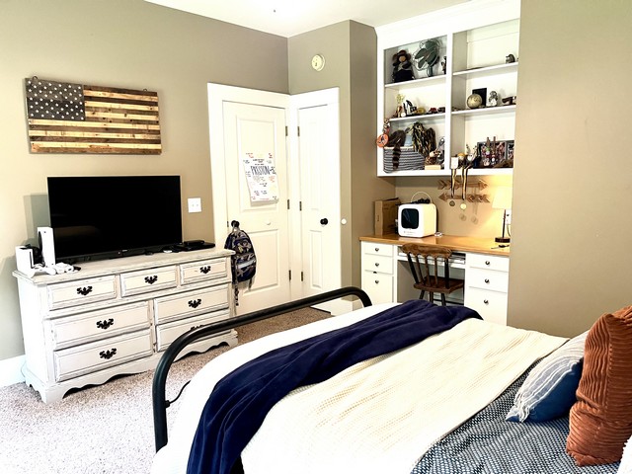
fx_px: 475
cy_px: 237
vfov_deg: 53.1
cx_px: 316
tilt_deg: -7.3
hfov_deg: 67.3
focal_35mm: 26
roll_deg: +1.1
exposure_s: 1/60
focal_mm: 5.1
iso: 320
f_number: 1.6
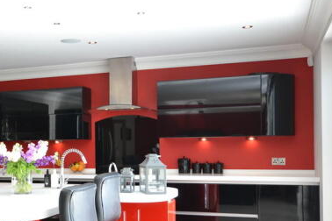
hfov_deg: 36.6
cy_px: 144
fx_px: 480
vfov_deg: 25.9
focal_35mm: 52
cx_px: 56
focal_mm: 20
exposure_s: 1/15
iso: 100
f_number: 4.5
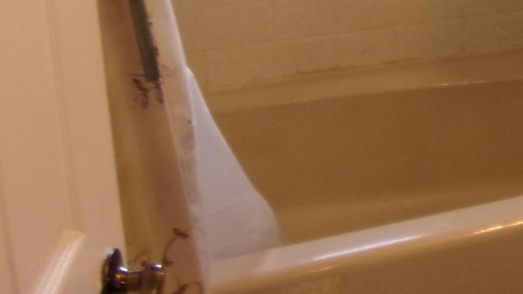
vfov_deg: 18.2
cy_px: -85
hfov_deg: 29.7
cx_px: 606
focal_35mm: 62
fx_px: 860
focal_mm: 4.3
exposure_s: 1/34
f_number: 3.3
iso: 116
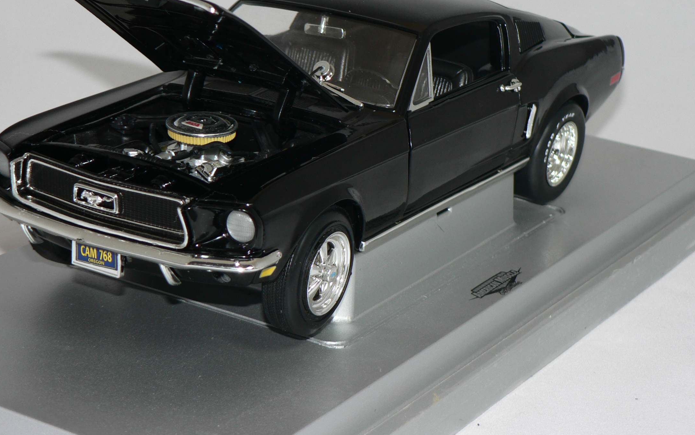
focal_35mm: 93
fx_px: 1762
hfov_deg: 22.3
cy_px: 138
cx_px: 311
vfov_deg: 14.0
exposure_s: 1/60
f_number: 3.2
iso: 80
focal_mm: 12.4
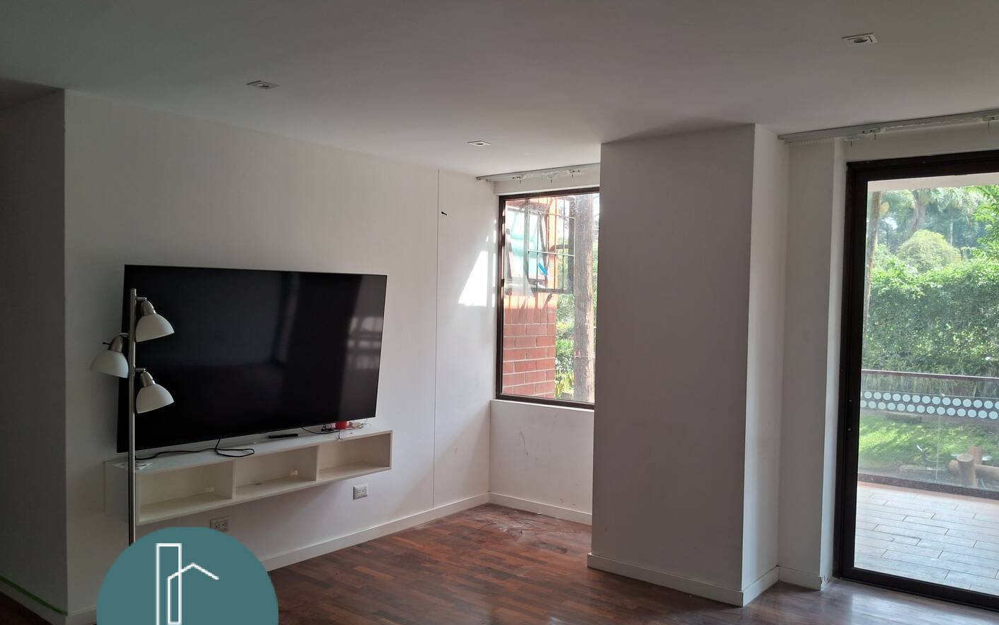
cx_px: 503
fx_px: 762
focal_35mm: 28
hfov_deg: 66.5
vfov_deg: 44.5
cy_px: 330
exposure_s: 1/50
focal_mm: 3.98
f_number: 1.8
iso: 50
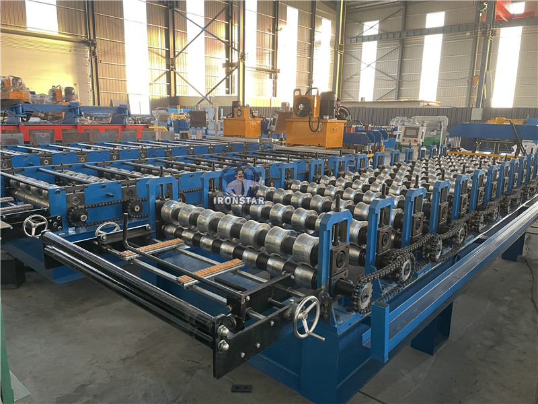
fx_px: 404
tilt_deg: -11.5
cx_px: 269
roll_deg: -0.8
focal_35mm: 26
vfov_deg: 53.1
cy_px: 202
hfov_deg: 67.3
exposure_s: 1/60
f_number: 1.6
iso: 160
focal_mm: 4.2
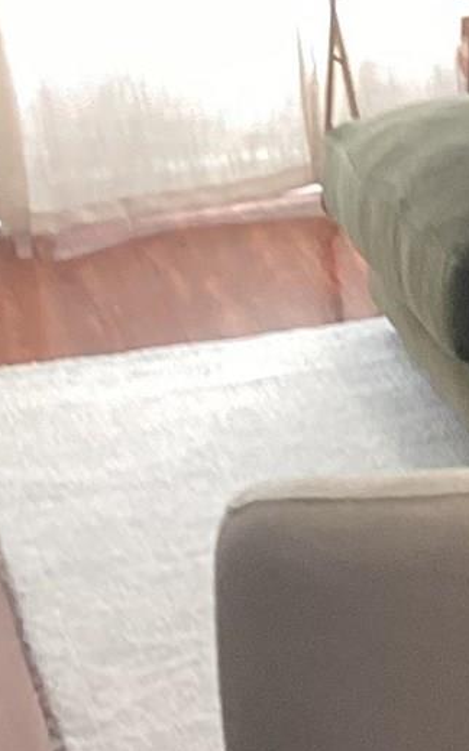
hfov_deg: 8.2
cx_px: 1125
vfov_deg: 14.3
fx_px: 2988
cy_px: 317
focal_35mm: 146
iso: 125
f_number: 2.4
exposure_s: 1/60
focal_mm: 3.3
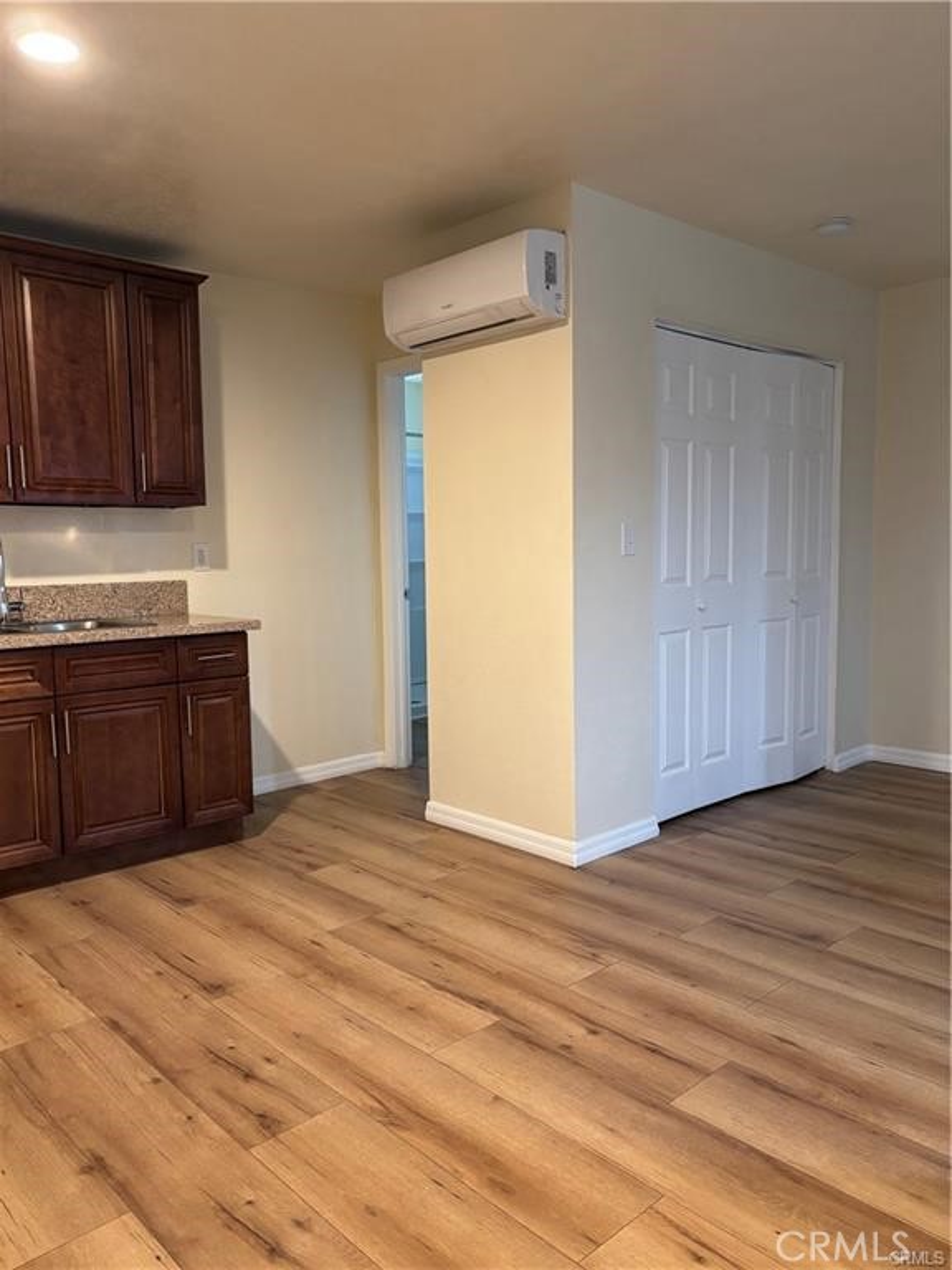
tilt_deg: -6.0
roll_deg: -0.5
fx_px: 953
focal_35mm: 26
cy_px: 635
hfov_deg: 53.1
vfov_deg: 67.3
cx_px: 476
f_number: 1.6
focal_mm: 5.96
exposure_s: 1/60
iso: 320
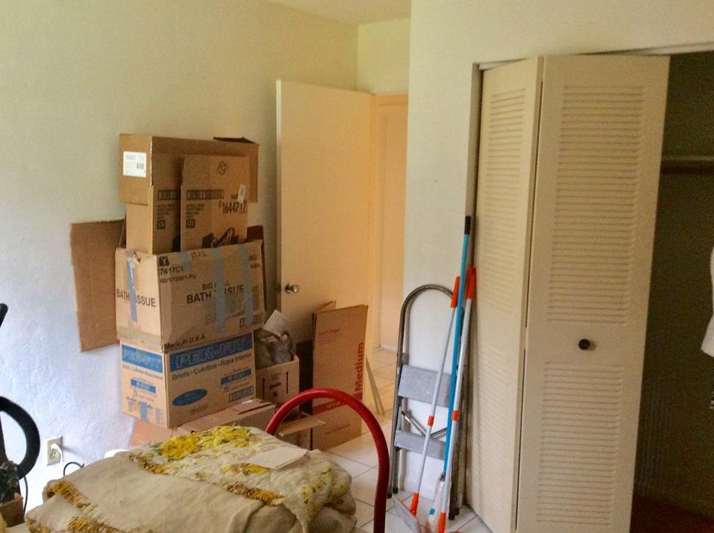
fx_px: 700
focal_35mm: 34
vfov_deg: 41.7
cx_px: 361
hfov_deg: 54.0
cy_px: 265
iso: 160
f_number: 2.4
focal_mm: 3.3
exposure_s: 1/24
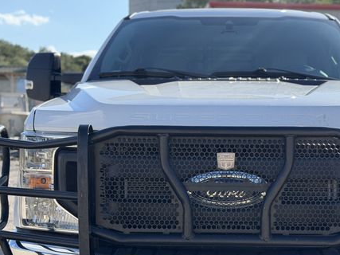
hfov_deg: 26.9
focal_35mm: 72
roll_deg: -1.5
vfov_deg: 20.3
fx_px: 707
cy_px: 190
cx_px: 227
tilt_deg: -4.1
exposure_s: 1/2667
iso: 100
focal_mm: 6.76
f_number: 1.78
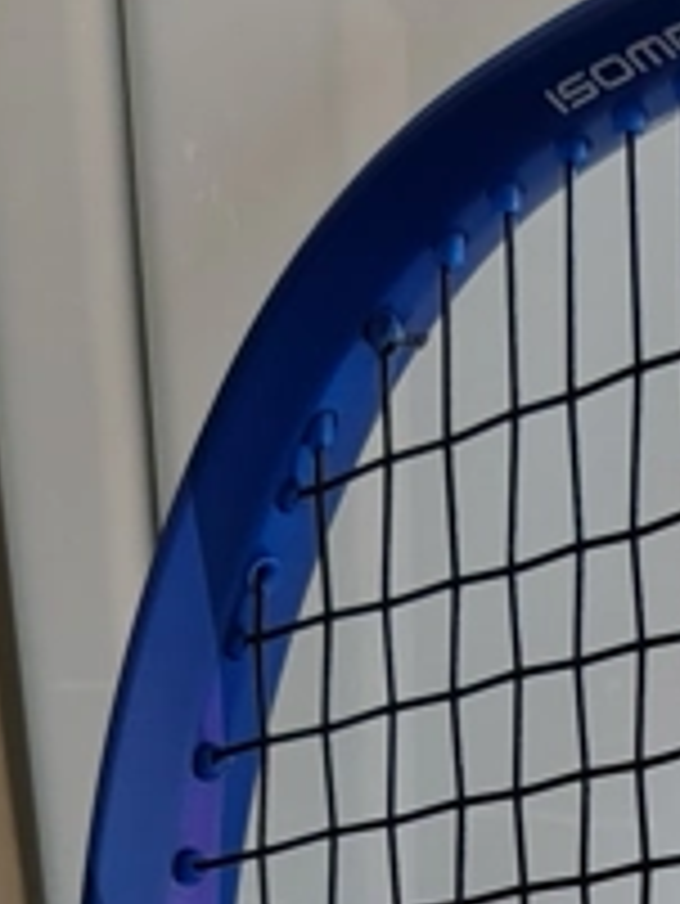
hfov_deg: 12.5
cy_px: 1453
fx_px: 3009
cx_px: 903
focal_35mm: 115
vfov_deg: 15.5
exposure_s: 1/60
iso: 256
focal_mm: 5.25
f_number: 1.75
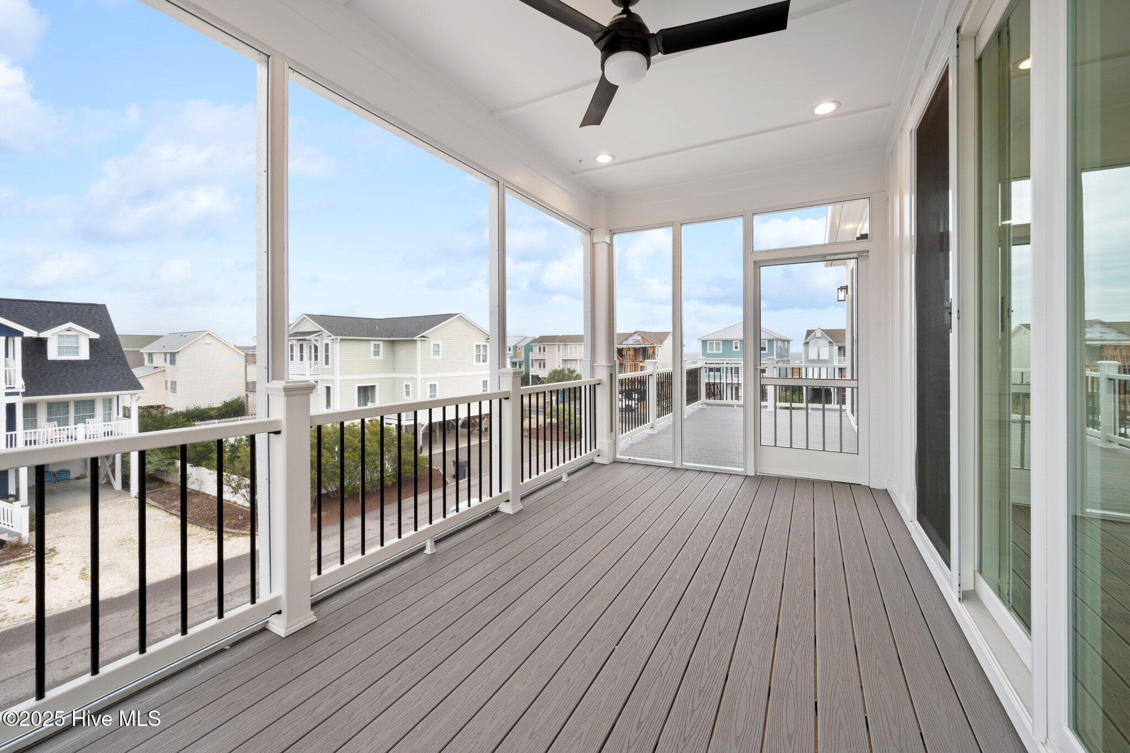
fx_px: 439
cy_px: 376
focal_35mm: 14
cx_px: 565
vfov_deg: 81.2
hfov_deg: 104.3
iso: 100
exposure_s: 1/3
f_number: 11
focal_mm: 14
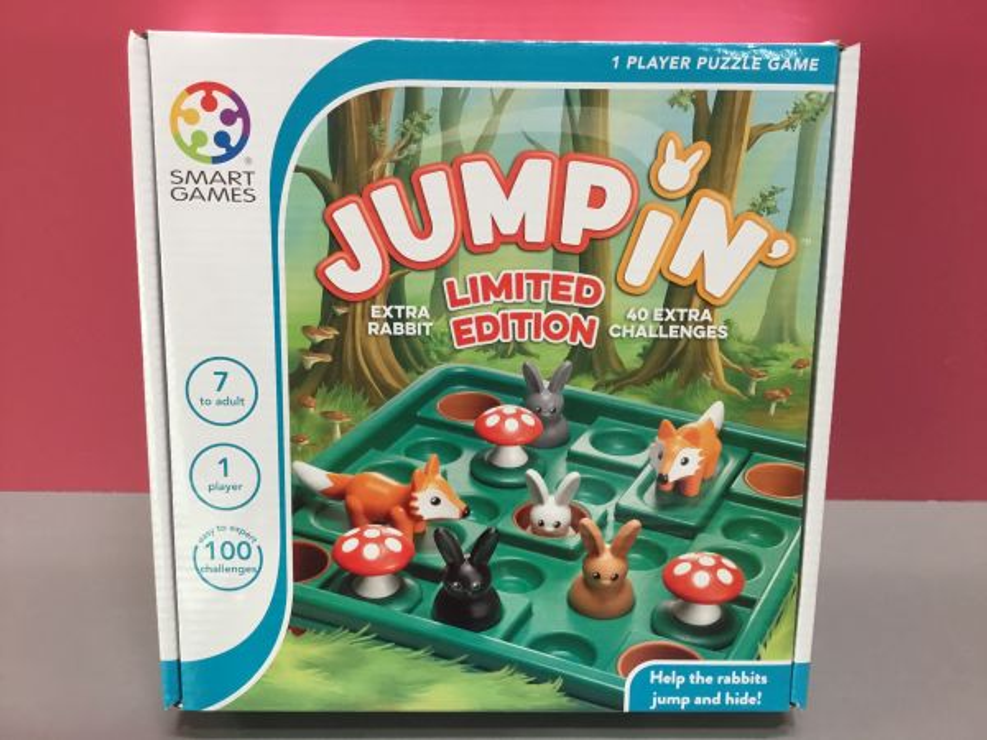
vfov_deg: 45.4
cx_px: 494
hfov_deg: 58.4
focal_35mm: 31
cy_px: 370
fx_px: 884
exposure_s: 1/33
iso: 100
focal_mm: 3.3
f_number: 2.4
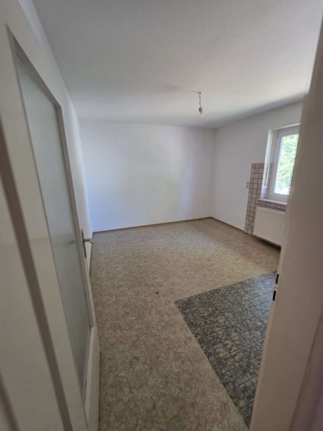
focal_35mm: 13
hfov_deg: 89.9
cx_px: 162
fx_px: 162
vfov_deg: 106.2
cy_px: 216
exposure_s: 1/50
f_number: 1.9
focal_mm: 2.2
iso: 160
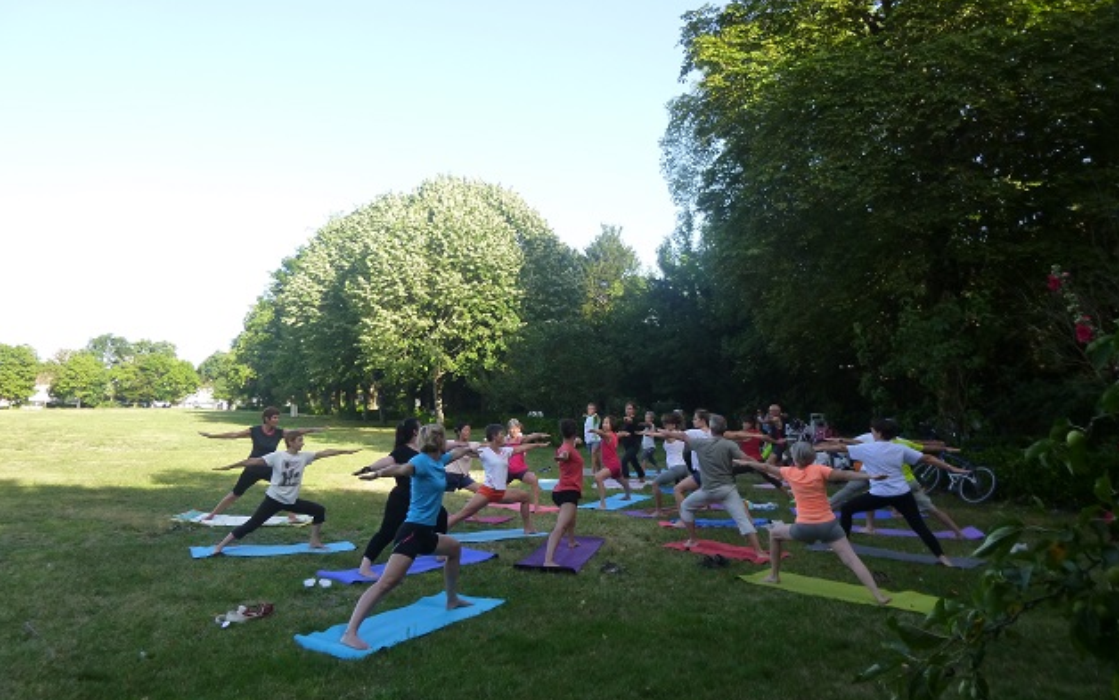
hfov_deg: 68.4
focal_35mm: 27
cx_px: 560
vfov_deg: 46.1
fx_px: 824
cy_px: 354
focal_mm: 4.5
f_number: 3.1
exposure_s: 1/250
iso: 160
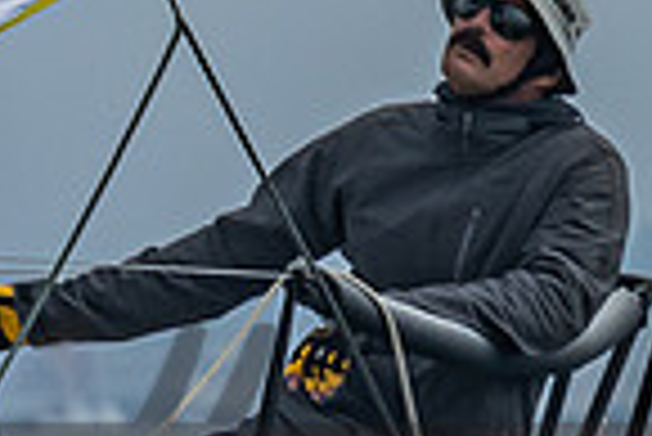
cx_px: -488
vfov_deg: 0.6
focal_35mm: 2124
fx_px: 38506
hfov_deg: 1.0
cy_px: -192
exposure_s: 1/3200
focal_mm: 200
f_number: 6.3
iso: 320
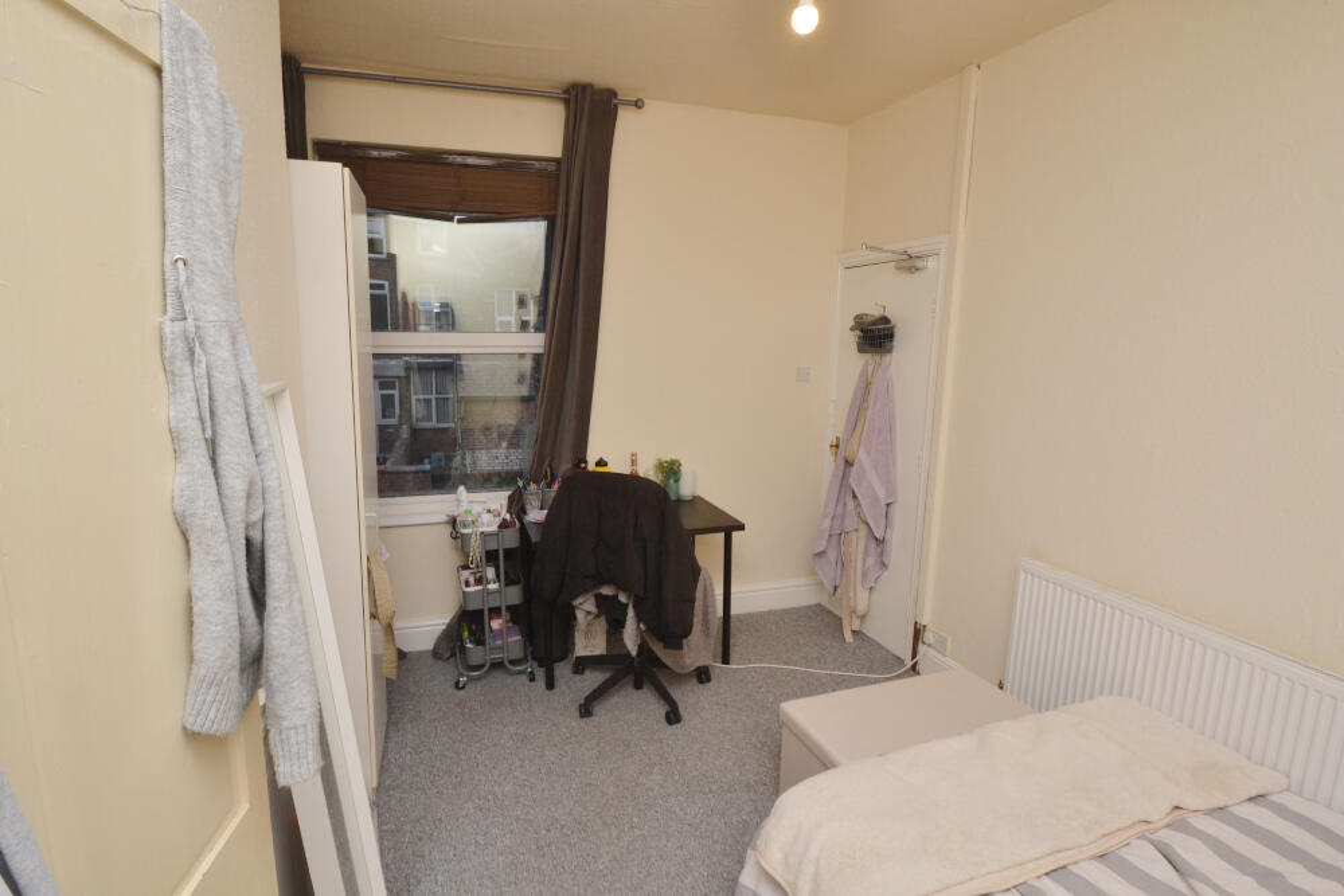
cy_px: 448
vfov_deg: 69.7
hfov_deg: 92.4
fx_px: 644
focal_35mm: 17
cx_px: 672
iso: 400
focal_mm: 11.5
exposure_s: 1/100
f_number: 9
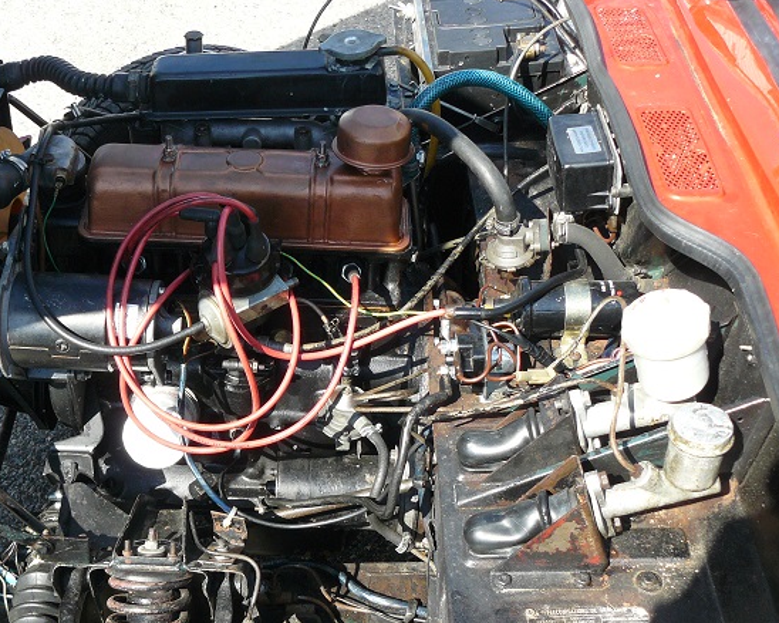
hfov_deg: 35.5
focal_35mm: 52
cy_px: 407
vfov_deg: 29.0
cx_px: 237
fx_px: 1198
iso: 100
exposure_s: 1/200
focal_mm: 6.4
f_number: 4
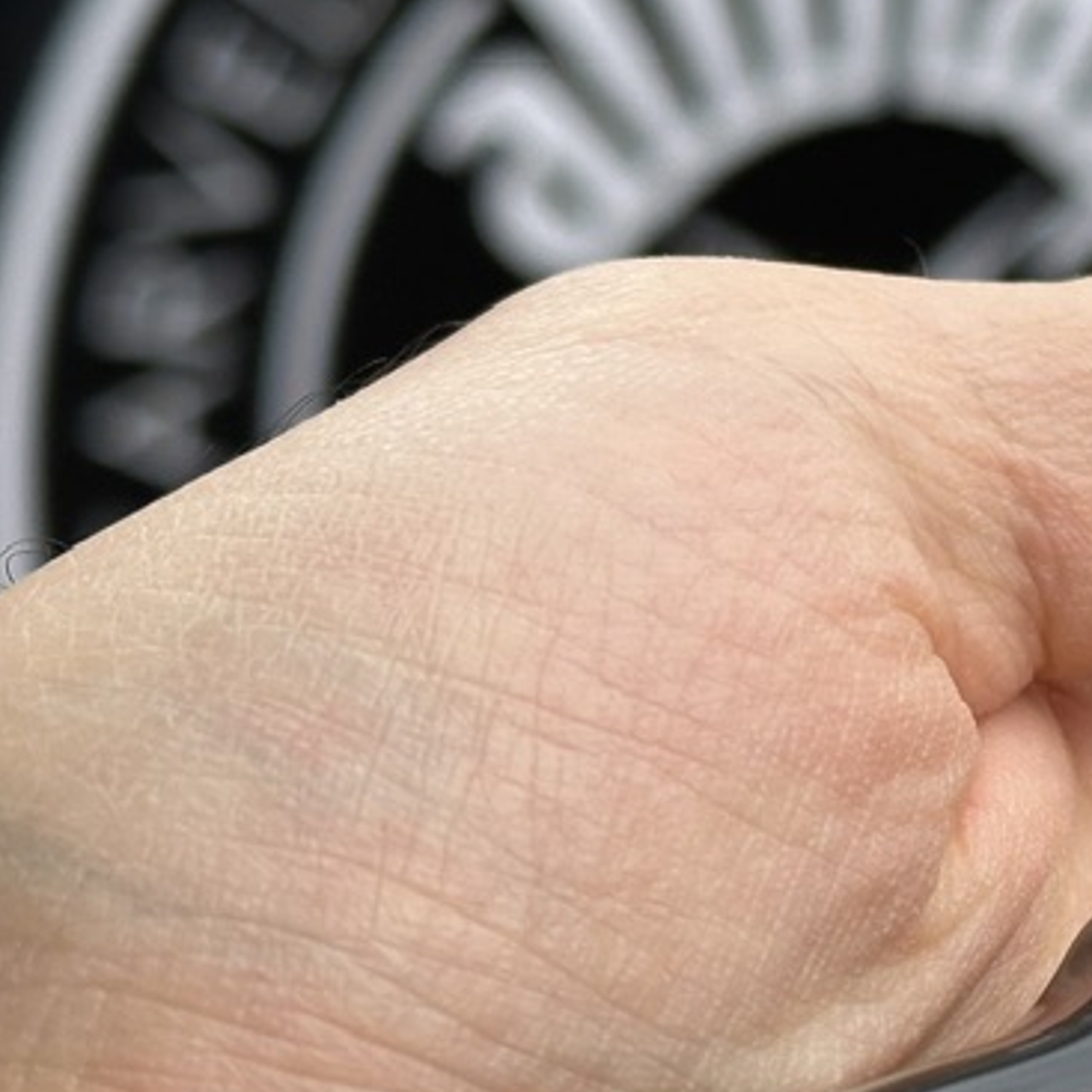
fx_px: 5282
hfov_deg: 11.5
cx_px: 1467
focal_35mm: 148
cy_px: 658
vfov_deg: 11.8
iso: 64
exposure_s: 1/1157
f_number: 1.78
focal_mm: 6.86
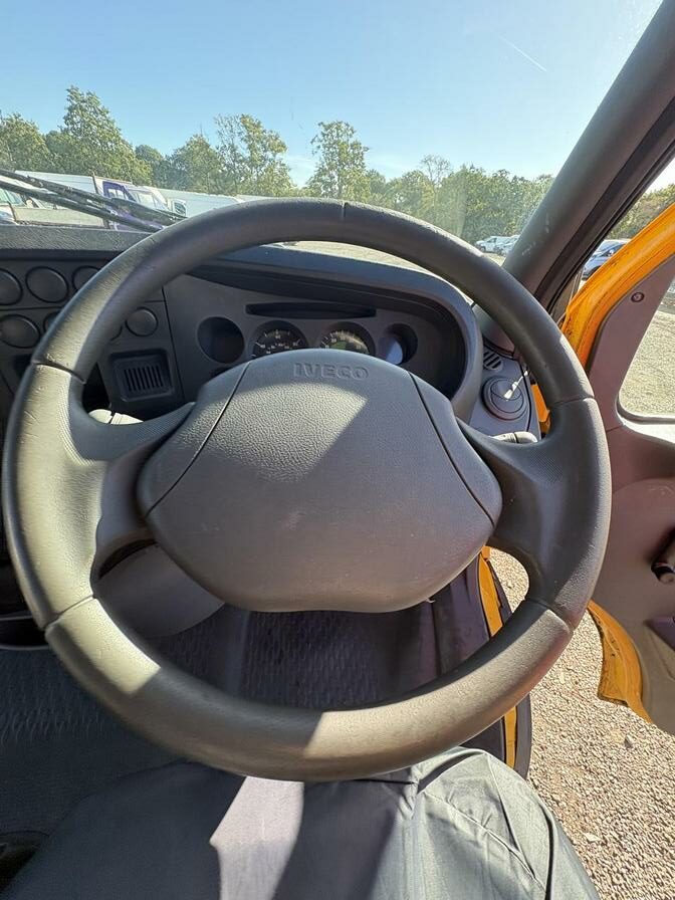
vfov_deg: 102.1
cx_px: 338
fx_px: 364
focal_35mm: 14
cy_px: 450
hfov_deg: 85.7
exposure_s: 1/140
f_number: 2.2
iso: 100
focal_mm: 2.22
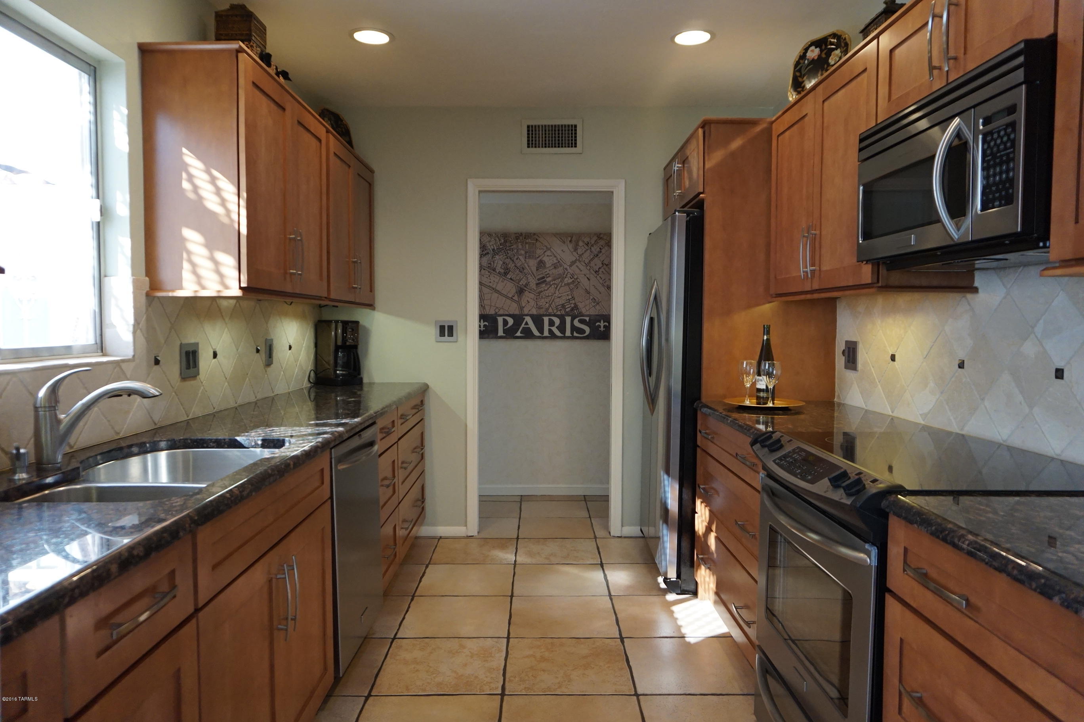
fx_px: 723
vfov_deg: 53.1
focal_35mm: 24
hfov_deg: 73.7
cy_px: 361
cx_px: 542
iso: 1000
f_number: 4
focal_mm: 16
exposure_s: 1/160
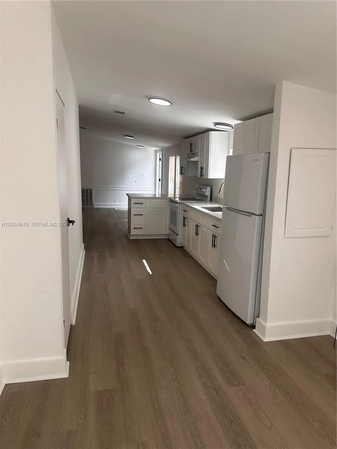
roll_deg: -1.9
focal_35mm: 24
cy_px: 224
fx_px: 312
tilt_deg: -8.1
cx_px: 168
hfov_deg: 56.8
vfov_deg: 71.6
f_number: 1.78
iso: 80
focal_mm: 6.86
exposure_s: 1/521
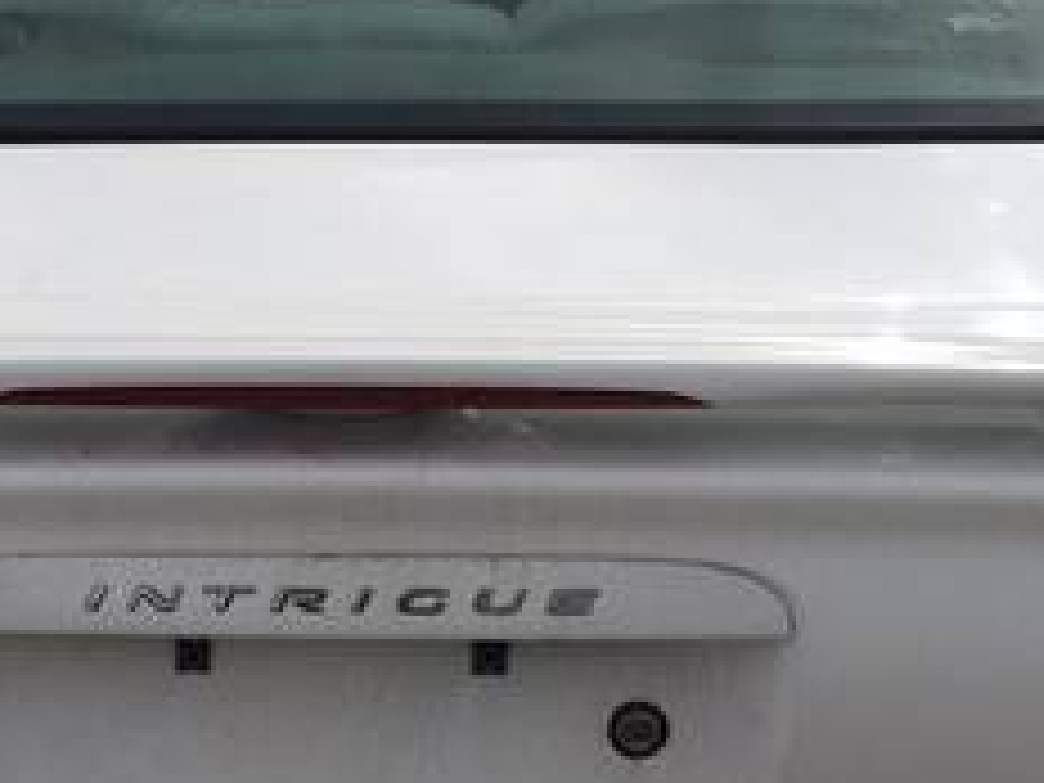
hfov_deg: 24.2
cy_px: 558
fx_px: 2413
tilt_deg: -23.7
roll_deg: +1.7
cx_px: 270
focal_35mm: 80
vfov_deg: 18.3
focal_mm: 4.15
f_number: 2.2
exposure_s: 1/2639
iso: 32
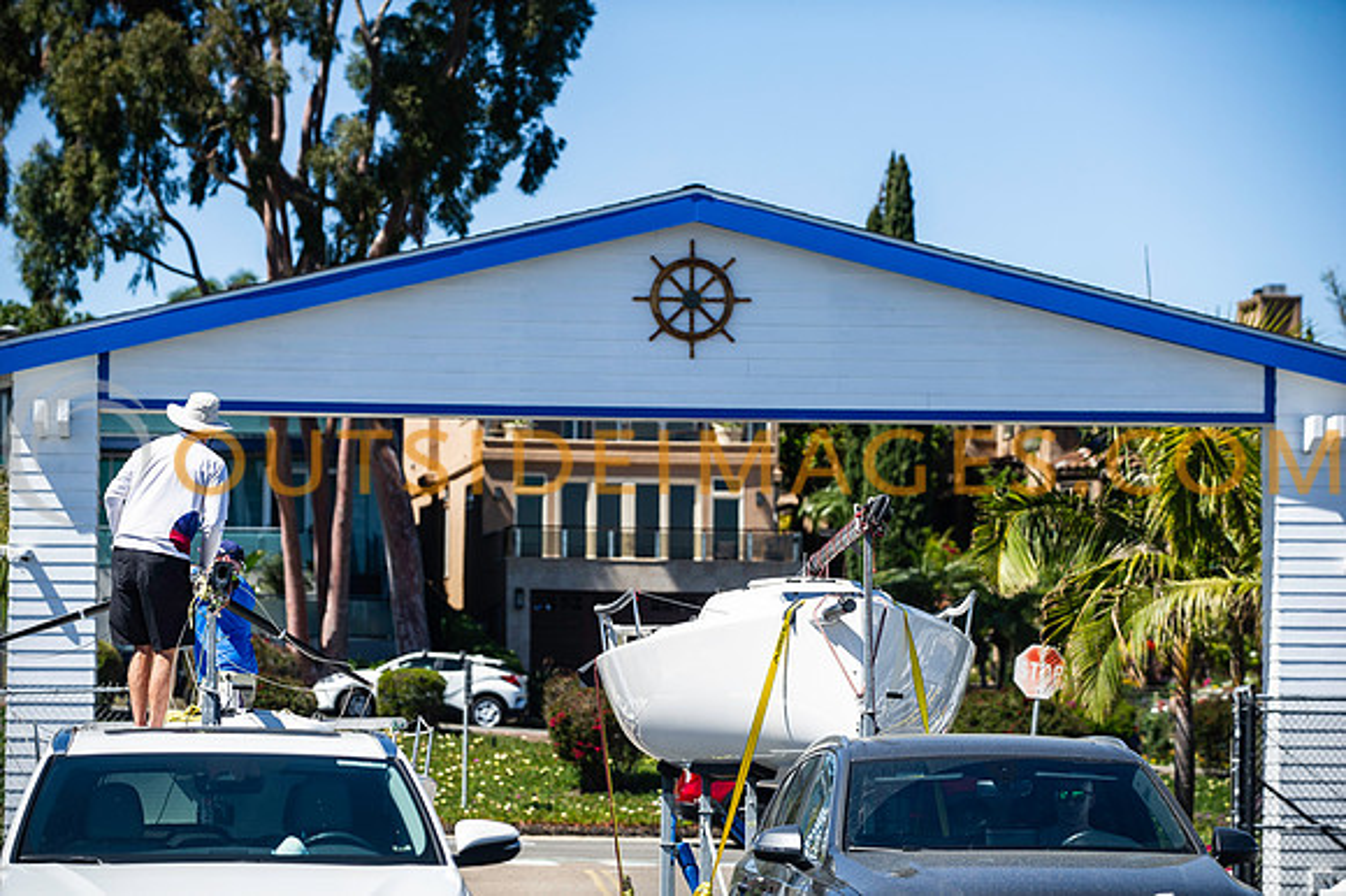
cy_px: 448
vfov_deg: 10.5
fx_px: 4858
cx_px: 673
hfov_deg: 15.8
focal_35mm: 130
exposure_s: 1/3200
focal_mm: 130
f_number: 4
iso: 320
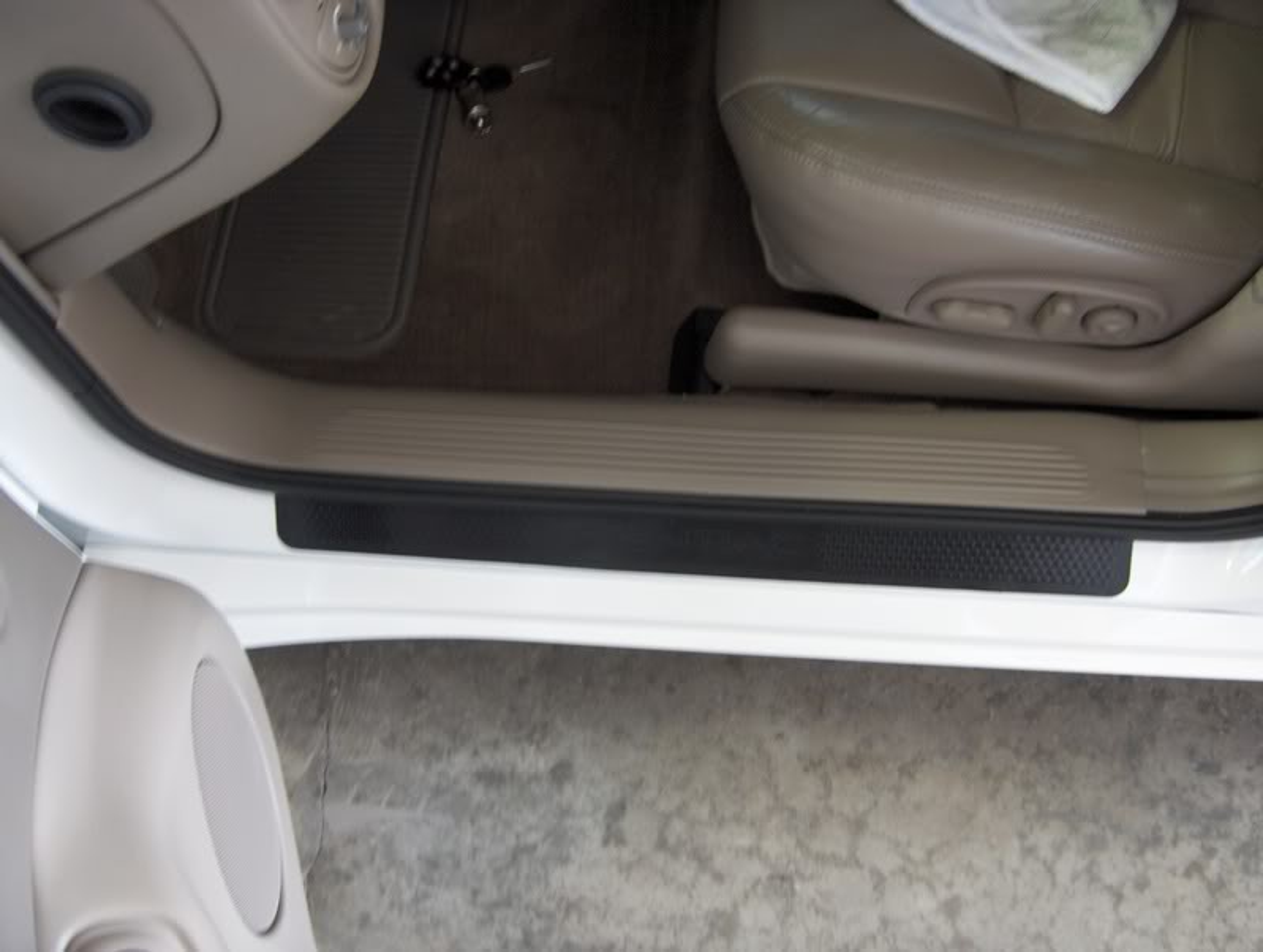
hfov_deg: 47.8
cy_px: 476
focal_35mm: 39
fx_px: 1425
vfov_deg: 36.9
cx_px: 632
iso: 200
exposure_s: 1/14.8
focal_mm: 8
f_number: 2.8
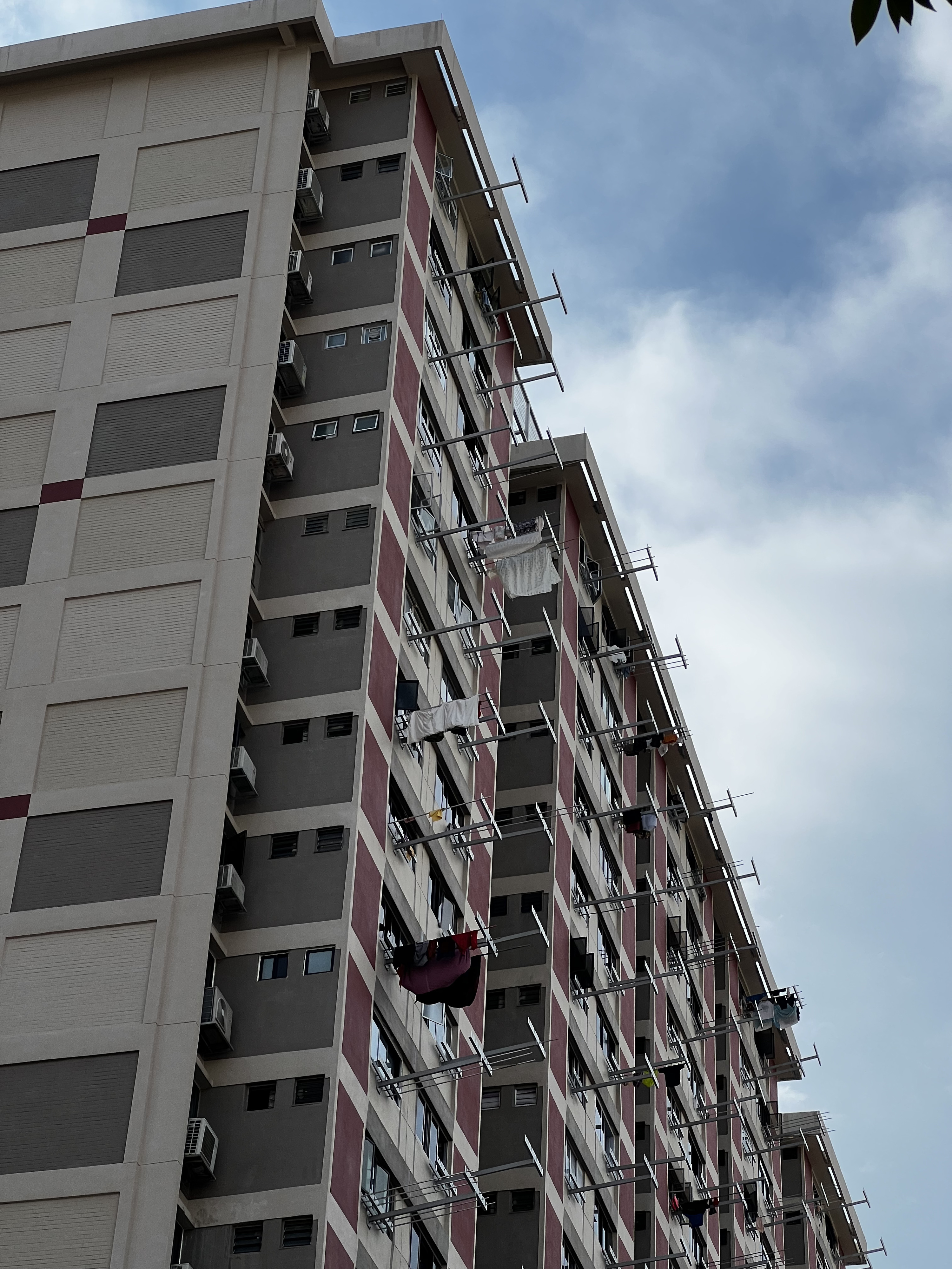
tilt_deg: +38.1
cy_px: 634
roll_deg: -2.2
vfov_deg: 25.3
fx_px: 2824
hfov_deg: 19.1
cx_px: 476
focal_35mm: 77
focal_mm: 9
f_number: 2.8
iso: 32
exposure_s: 1/1193
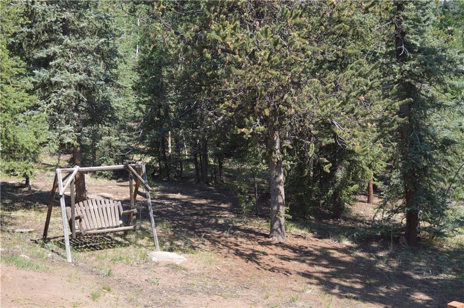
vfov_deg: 22.6
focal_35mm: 60
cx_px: 232
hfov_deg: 33.4
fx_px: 772
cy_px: 154
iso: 100
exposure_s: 1/200
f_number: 5.3
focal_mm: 40
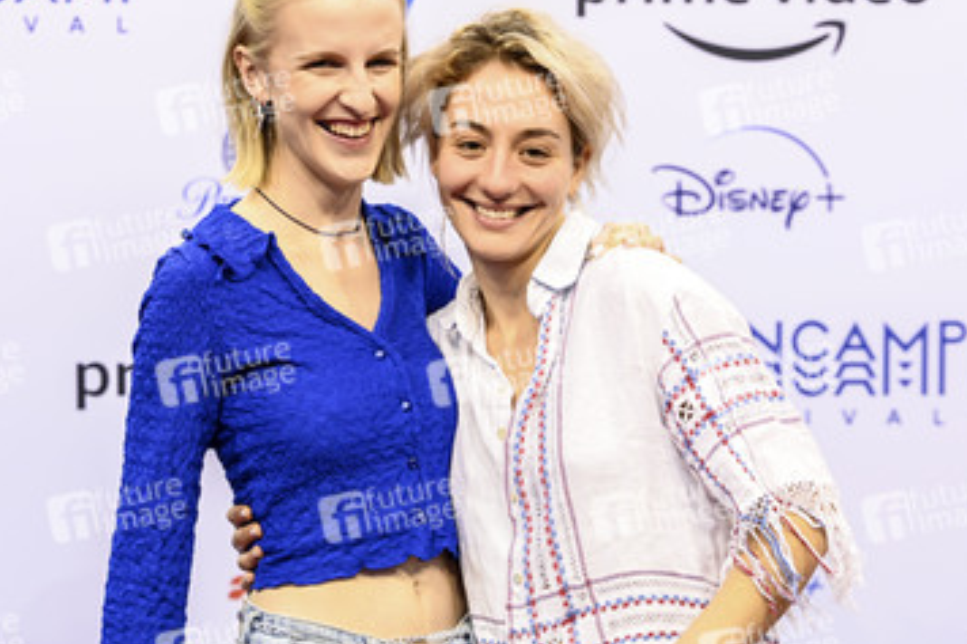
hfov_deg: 21.5
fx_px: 2551
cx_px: 425
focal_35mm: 95
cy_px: 307
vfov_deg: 14.4
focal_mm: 75
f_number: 4
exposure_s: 1/125
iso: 500
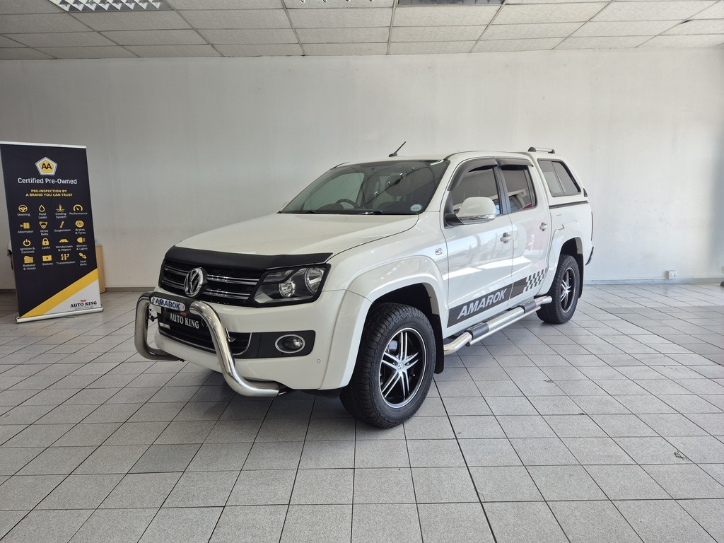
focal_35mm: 23
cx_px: 362
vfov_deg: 58.9
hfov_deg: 73.9
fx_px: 481
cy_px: 272
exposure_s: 1/151
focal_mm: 5.4
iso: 25
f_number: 1.8
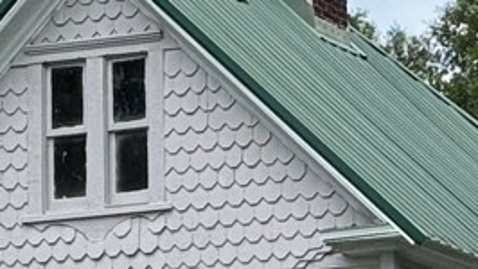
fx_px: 3982
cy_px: 551
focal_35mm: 314
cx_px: 207
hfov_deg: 6.9
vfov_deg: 3.8
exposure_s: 1/2865
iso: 64
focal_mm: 6.76
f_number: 1.78
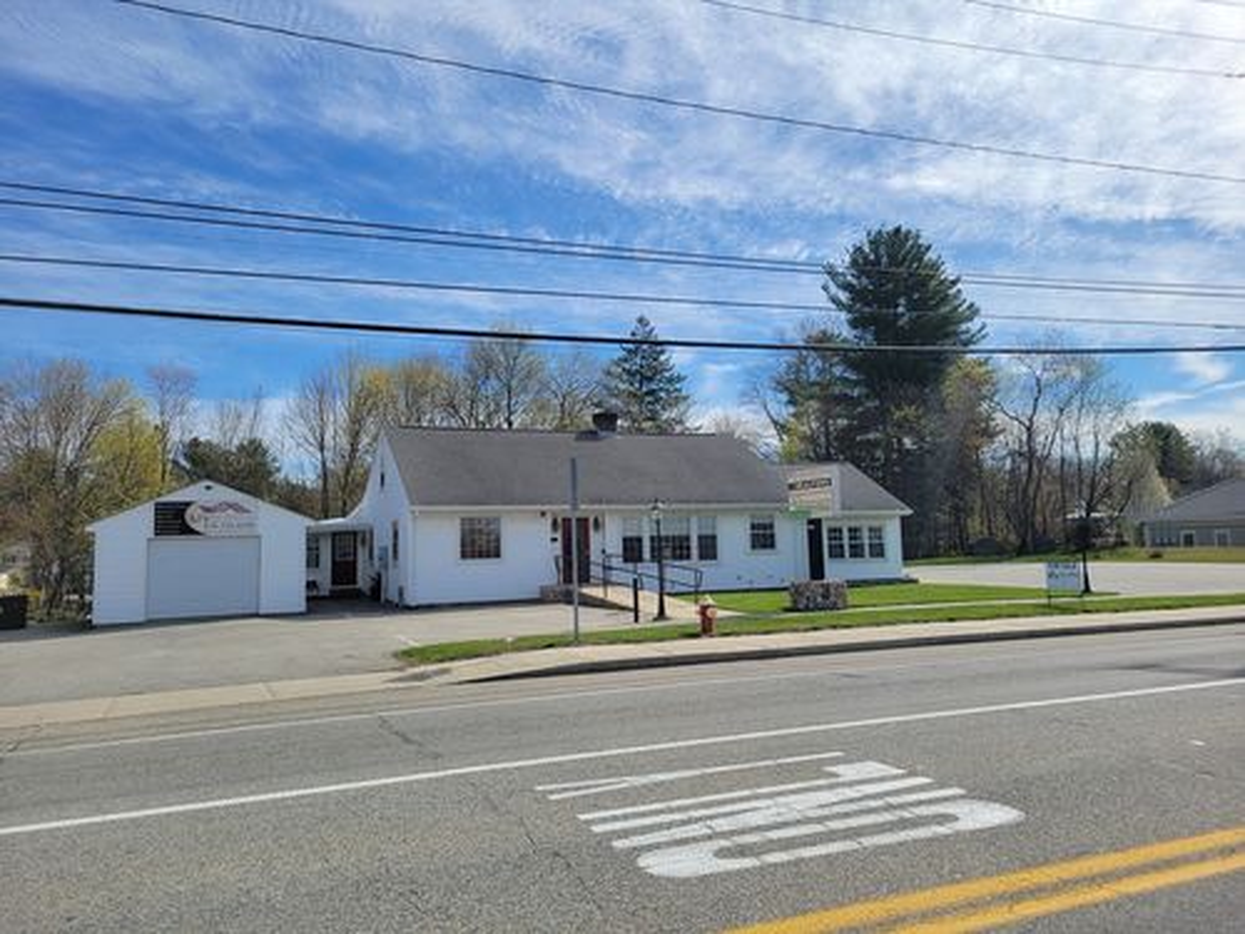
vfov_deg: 53.1
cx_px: 622
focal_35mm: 26
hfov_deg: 67.3
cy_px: 467
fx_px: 935
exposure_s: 1/3840
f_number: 1.8
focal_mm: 5.4
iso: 40
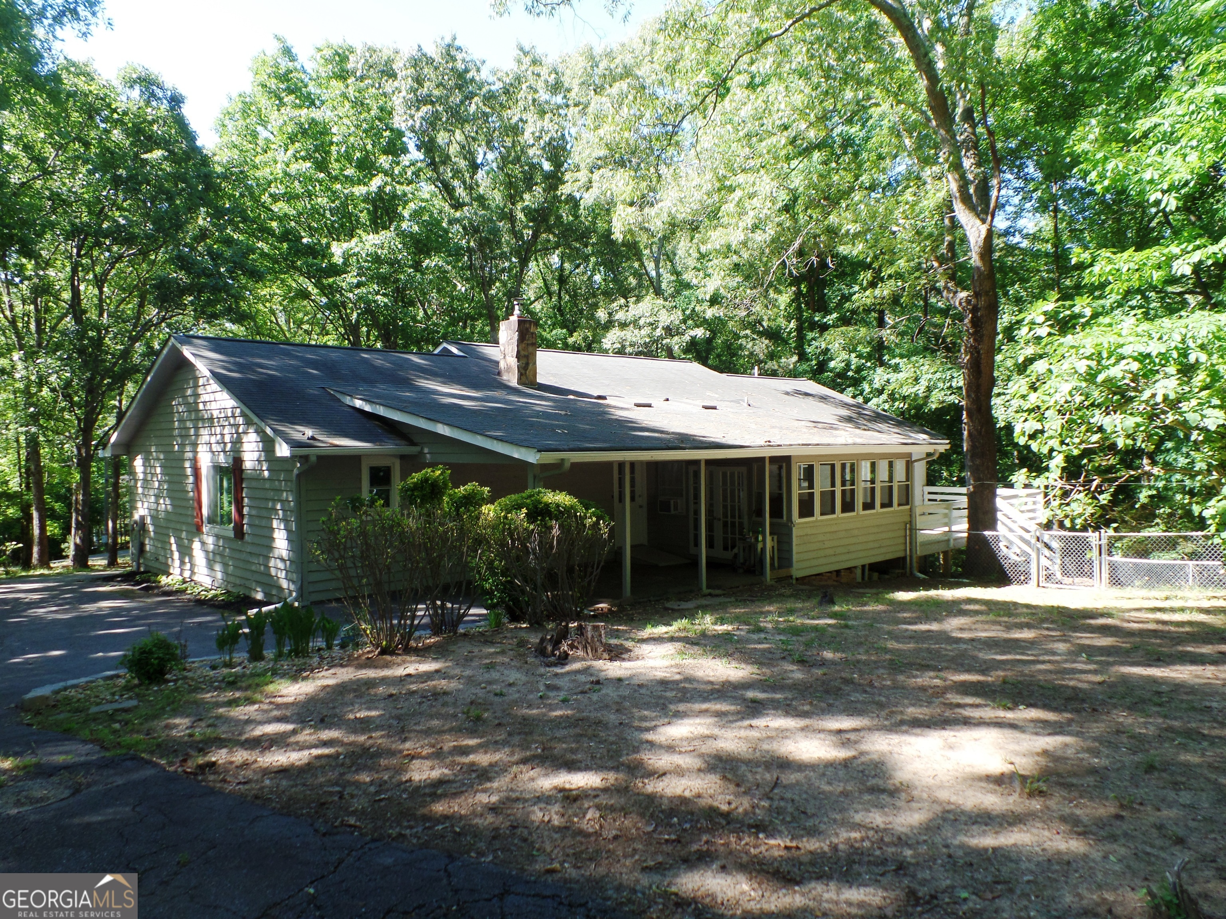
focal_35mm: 23
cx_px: 613
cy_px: 460
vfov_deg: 58.9
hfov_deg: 73.9
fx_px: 815
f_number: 3.5
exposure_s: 1/125
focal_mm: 4.1
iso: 100
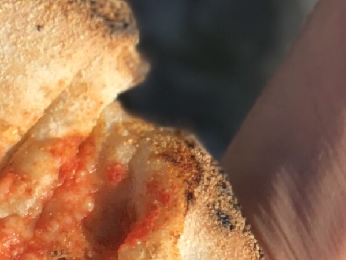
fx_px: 3837
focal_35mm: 384
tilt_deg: -54.1
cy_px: 403
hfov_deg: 5.1
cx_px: -258
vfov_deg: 3.9
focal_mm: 6.6
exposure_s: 1/714
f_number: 2.8
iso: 20
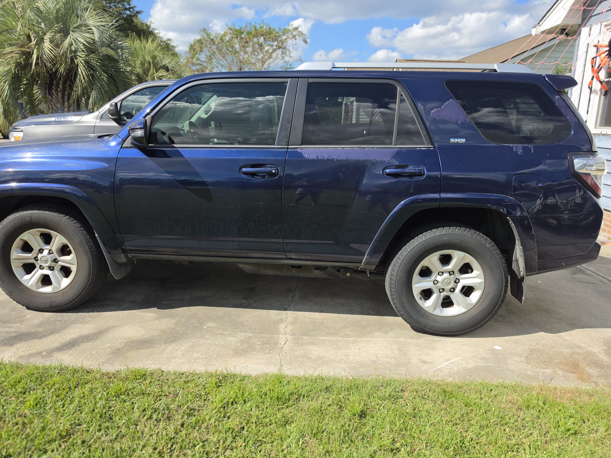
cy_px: 224
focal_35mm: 25
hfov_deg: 69.3
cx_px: 283
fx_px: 441
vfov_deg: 54.9
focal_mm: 6.5
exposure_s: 1/5151
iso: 64
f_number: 1.4
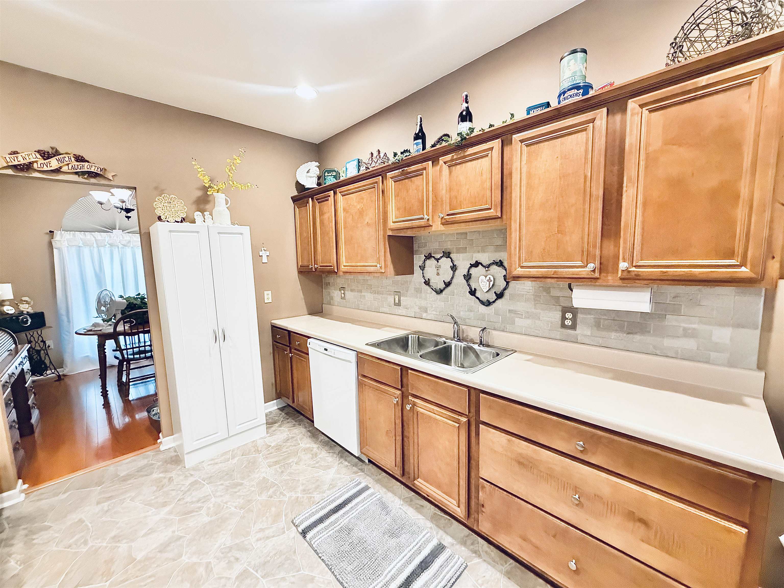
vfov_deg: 85.7
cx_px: 392
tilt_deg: -6.5
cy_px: 294
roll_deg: +1.9
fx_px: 317
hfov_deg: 102.1
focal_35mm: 14
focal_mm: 2.22
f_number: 2.2
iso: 1250
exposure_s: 1/30
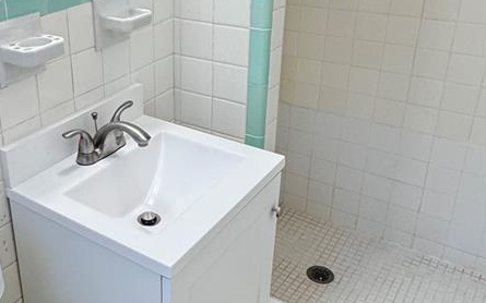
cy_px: 99
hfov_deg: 47.6
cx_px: 126
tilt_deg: -23.1
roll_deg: +2.9
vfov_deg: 31.7
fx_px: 530
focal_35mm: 40
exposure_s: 1/60
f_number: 2.2
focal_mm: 2.22
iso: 250
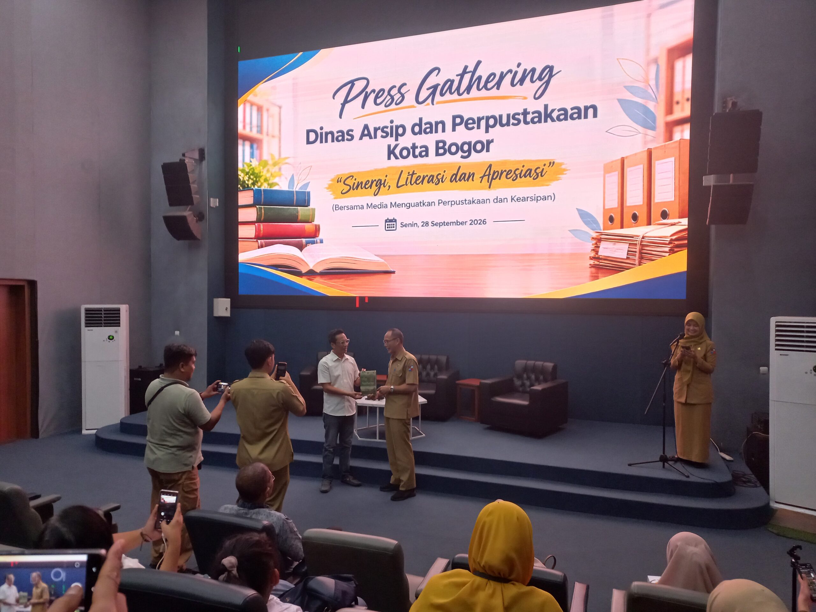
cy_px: 306
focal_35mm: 25
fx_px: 589
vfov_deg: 54.9
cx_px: 408
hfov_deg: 69.4
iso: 250
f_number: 1.8
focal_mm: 4.6
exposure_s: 1/33
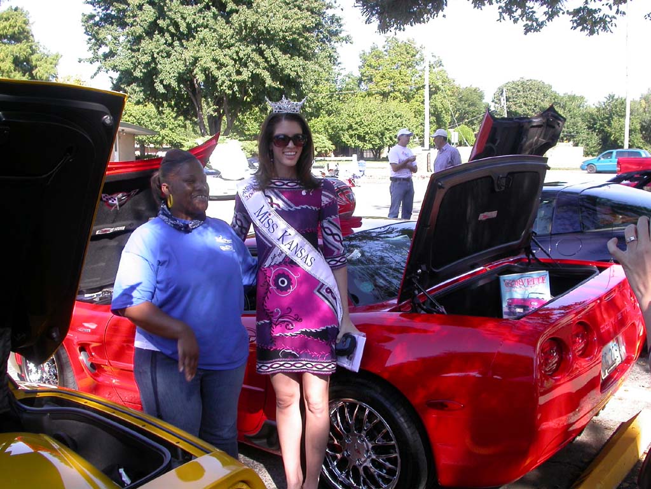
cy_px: 244
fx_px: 715
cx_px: 326
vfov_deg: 37.7
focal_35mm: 38
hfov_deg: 49.0
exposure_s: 1/134
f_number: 4.7
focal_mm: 7.85
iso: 100
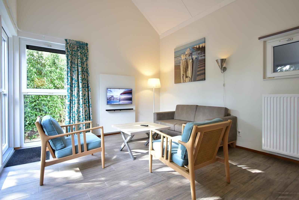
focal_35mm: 18
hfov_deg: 89.9
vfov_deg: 67.5
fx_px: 150
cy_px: 100
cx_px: 150
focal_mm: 12
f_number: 4.8
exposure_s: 1/5
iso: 100
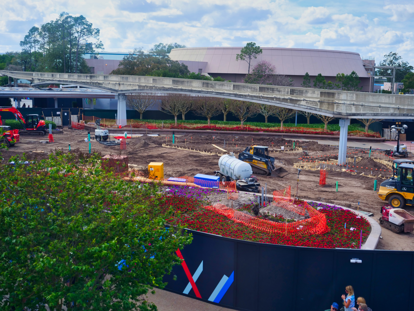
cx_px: 207
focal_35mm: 40
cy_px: 156
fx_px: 478
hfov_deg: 46.8
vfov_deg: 36.0
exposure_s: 1/500
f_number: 3.3
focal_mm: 20
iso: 200
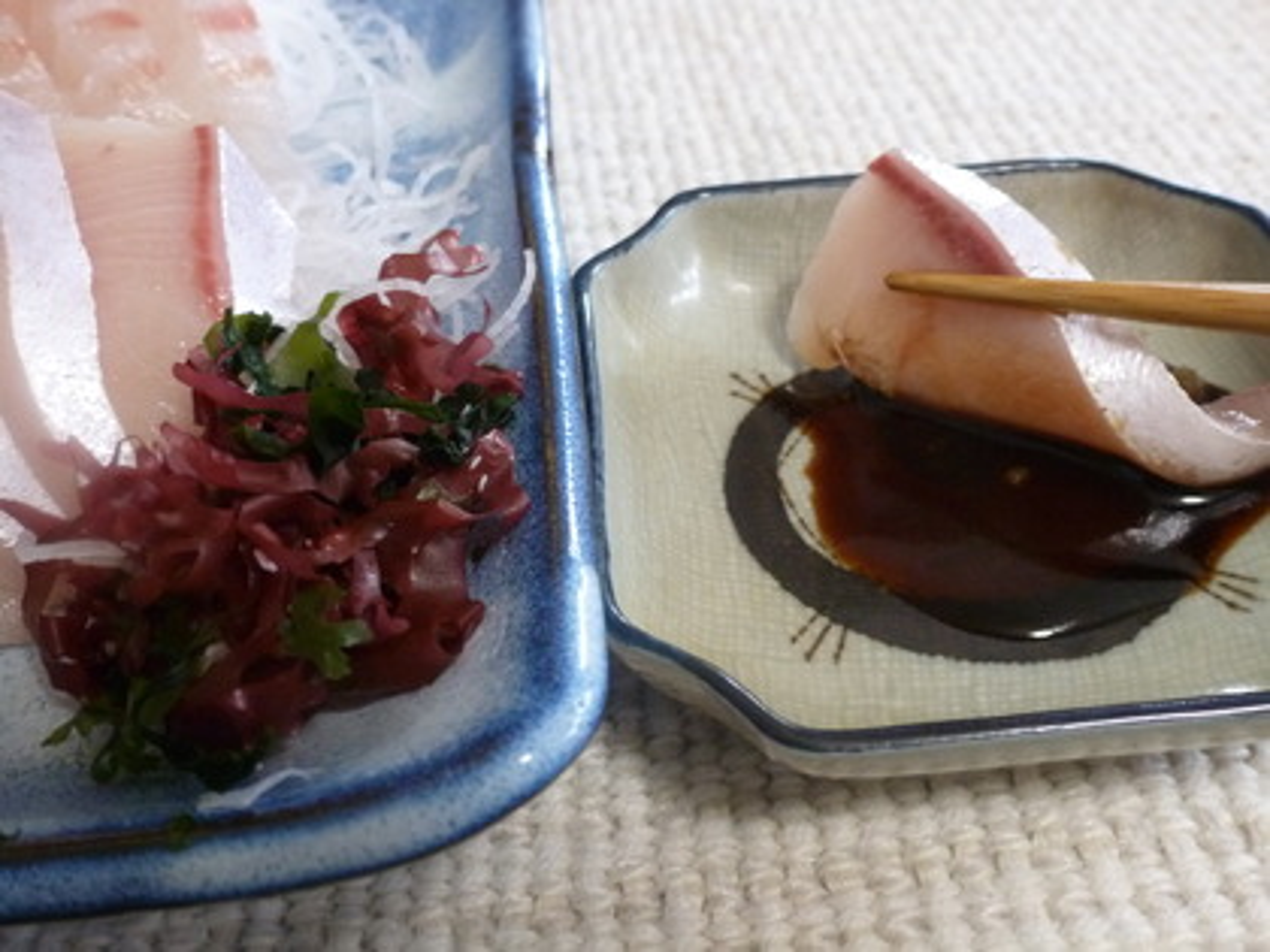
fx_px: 1101
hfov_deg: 60.0
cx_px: 635
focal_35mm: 30
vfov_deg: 46.8
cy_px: 476
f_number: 3.5
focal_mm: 5.4
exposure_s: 1/30
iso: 400
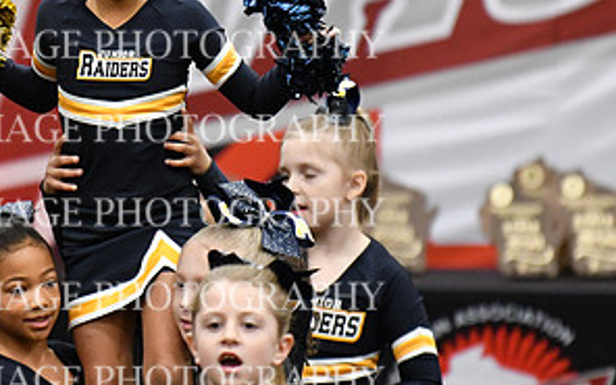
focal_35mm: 600
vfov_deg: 2.2
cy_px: 86
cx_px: 83
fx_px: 10073
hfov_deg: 3.5
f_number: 2.8
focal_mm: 200
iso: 5000
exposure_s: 1/800
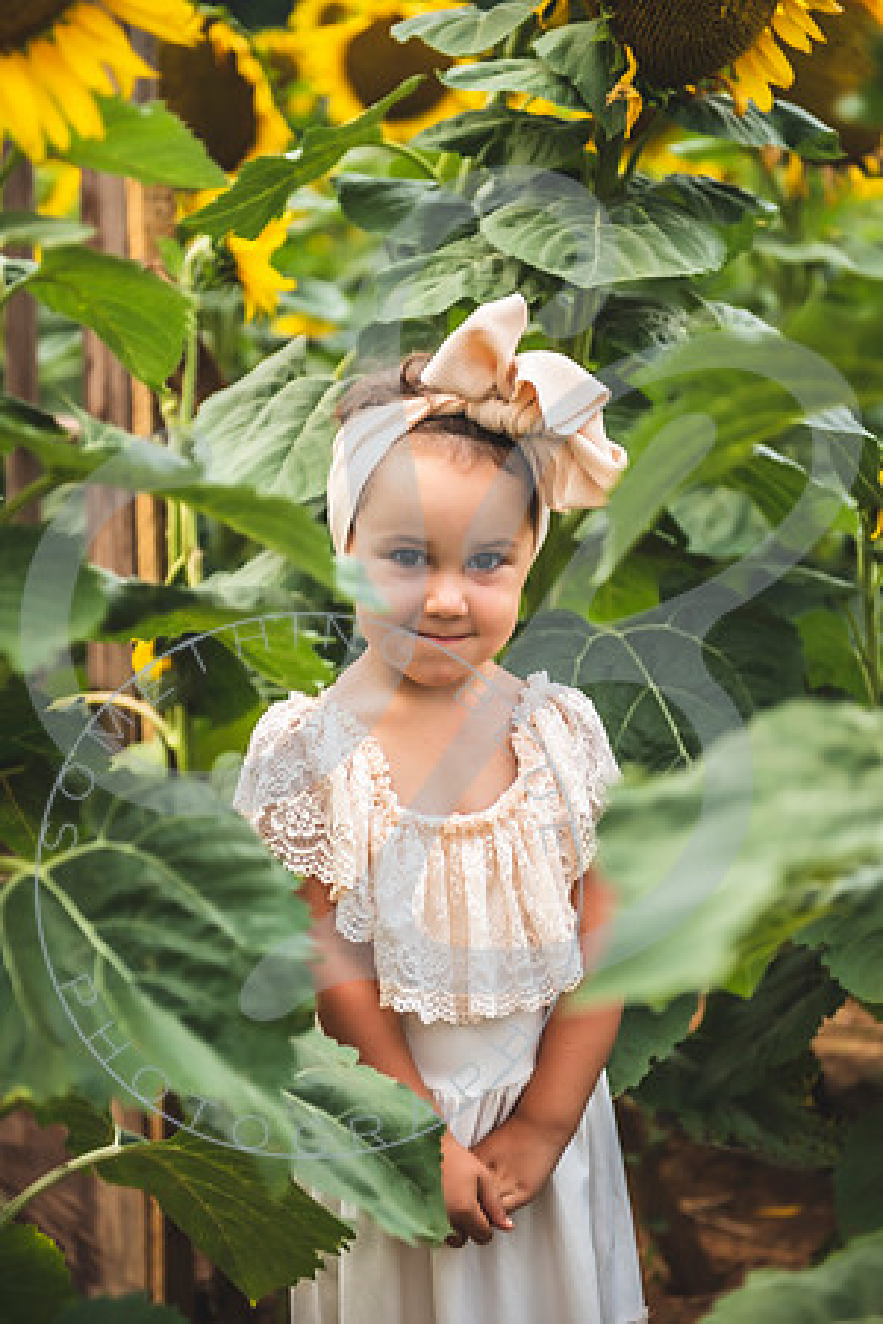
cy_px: 662
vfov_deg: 28.8
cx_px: 442
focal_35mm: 70
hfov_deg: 19.5
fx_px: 2575
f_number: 2.8
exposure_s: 1/100
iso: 200
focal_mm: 70
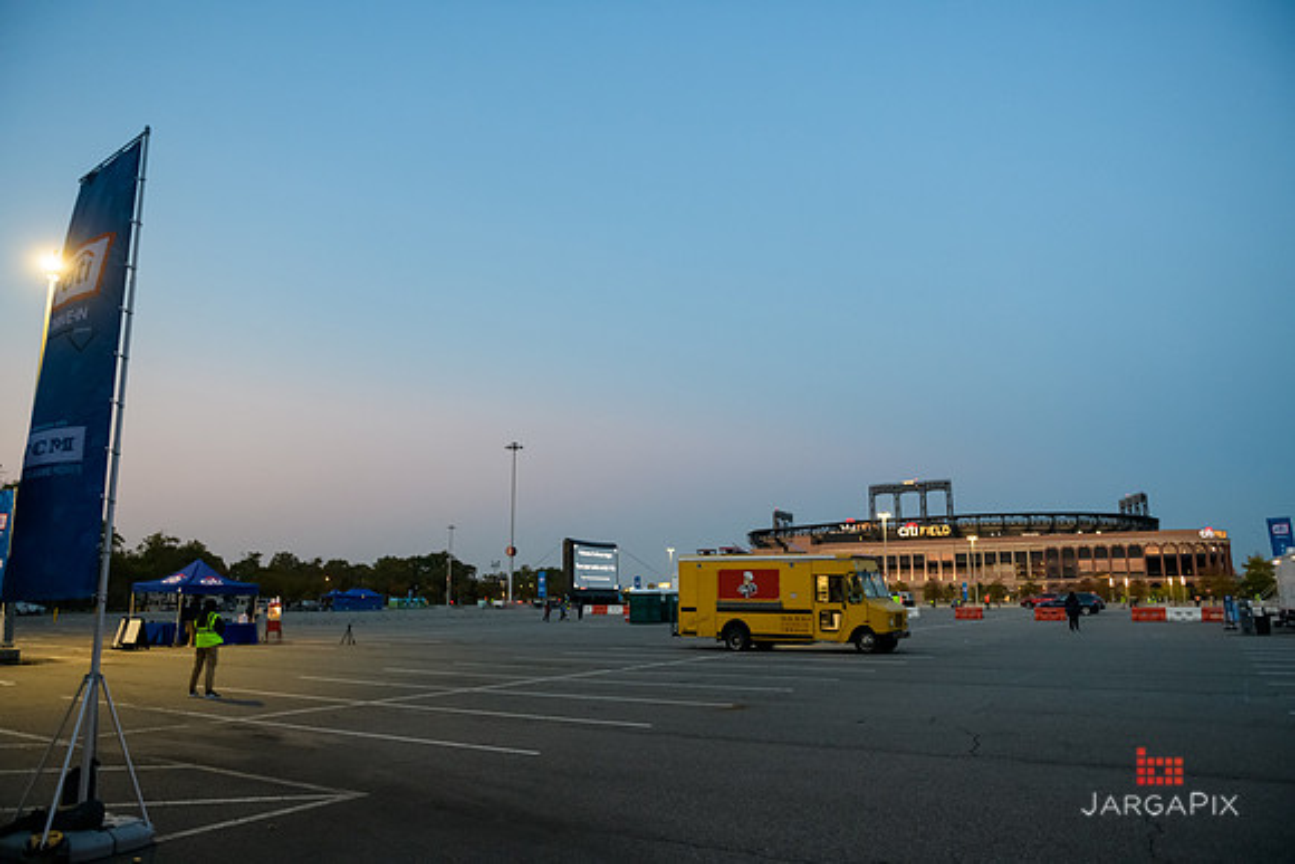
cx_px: 648
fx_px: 863
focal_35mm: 24
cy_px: 432
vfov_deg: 53.2
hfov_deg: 73.7
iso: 1600
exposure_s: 1/125
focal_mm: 24
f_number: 3.2
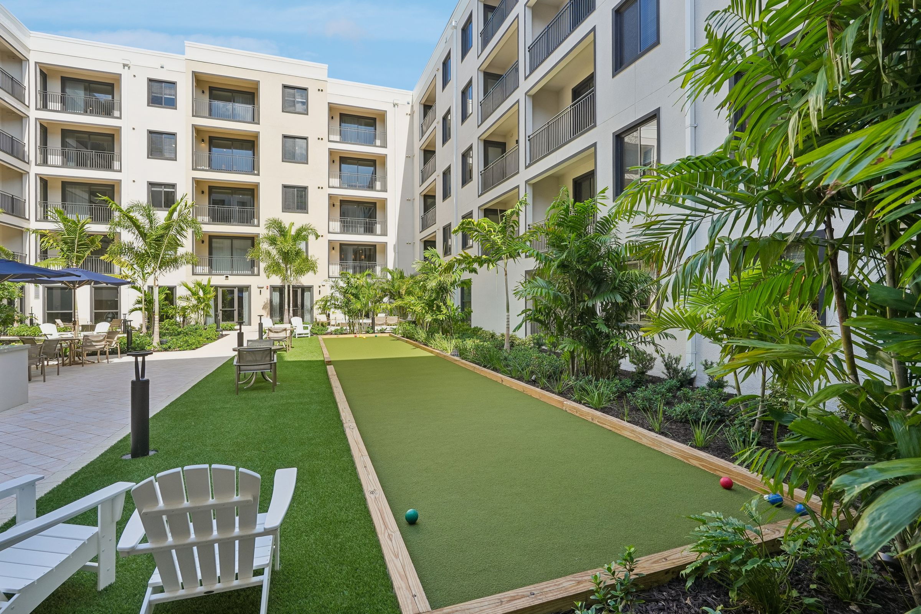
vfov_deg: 70.4
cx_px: 460
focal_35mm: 17
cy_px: 307
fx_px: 435
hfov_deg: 93.3
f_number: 8
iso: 400
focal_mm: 17
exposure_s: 1/250
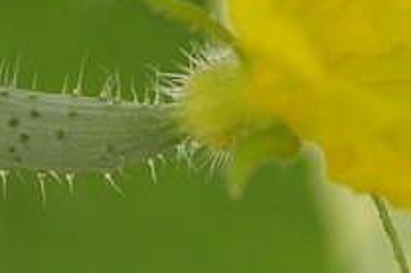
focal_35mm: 333
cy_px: -34
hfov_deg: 6.2
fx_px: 3796
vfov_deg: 4.1
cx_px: 172
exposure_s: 1/400
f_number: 6.3
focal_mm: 90
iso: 400
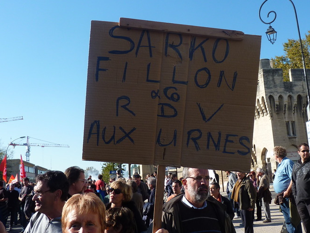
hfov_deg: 41.9
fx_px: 403
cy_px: 95
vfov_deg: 32.1
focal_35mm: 45
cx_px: 187
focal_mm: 4.7
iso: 80
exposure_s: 1/500
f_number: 4
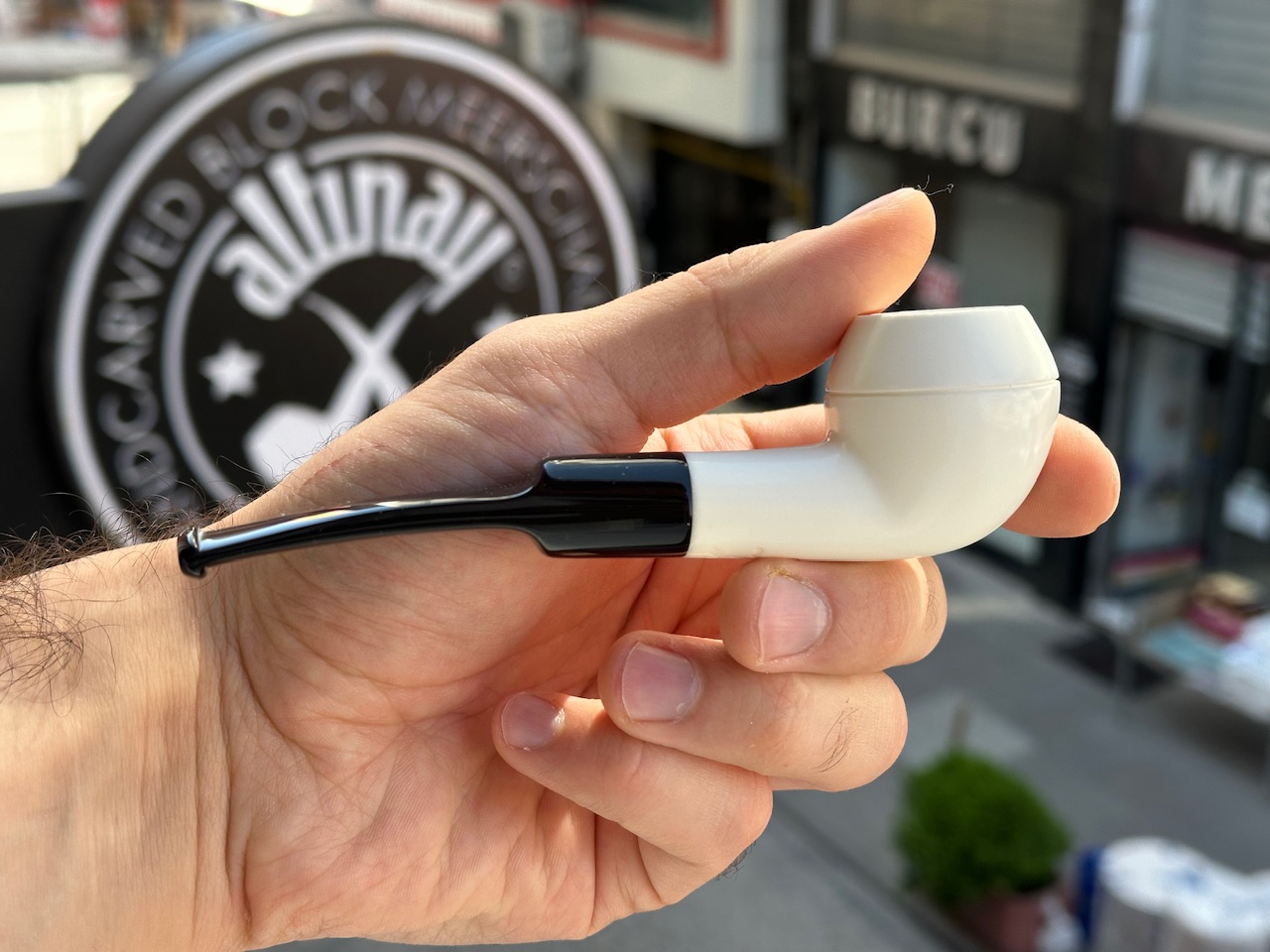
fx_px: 1761
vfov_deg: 30.3
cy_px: 476
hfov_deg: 39.7
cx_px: 635
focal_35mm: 48
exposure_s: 1/668
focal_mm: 6.86
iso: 64
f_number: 1.78
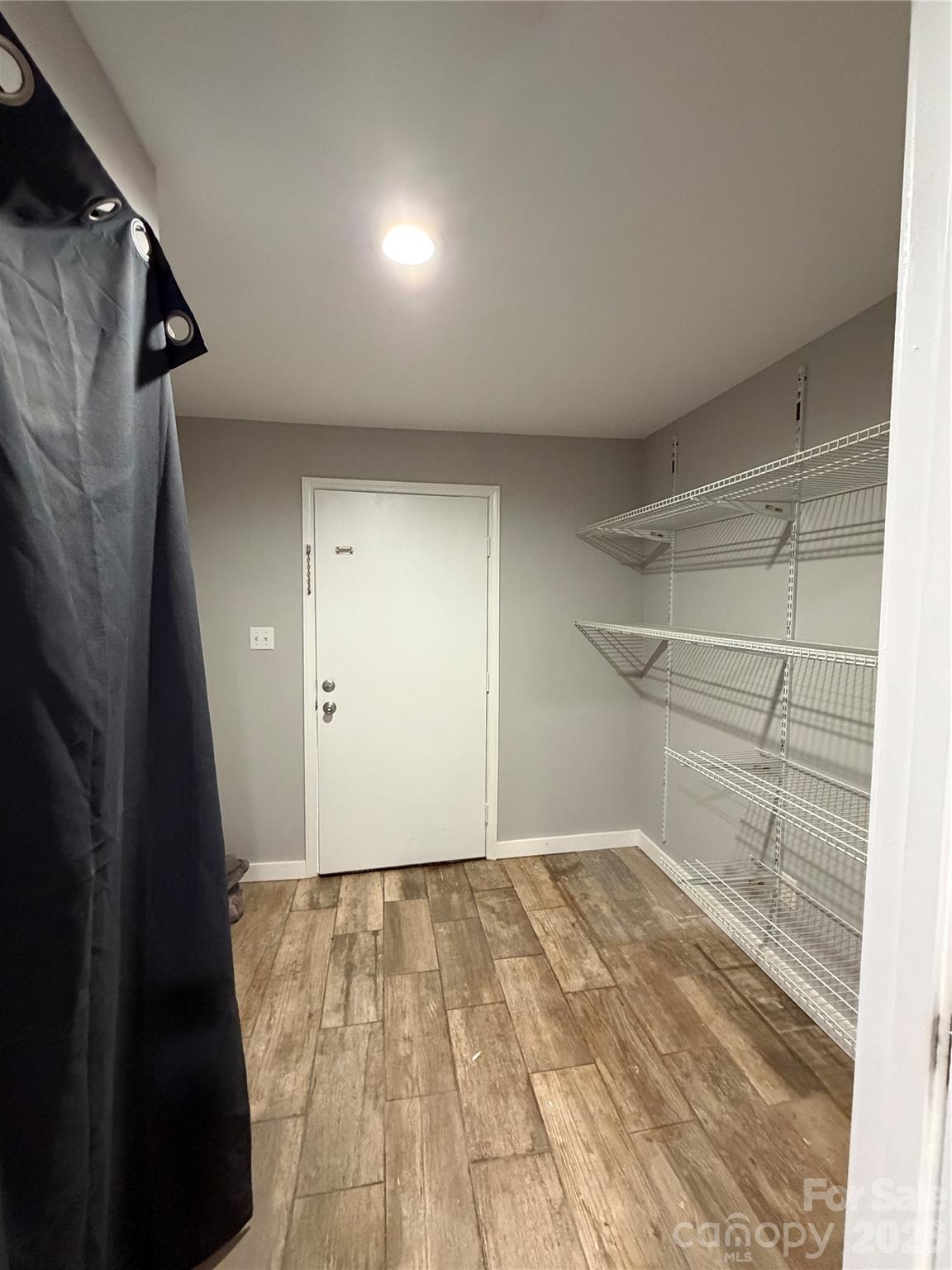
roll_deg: -0.2
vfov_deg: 102.1
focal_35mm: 14
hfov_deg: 85.7
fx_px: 513
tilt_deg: -4.6
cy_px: 635
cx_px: 476
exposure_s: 1/60
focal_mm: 2.22
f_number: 2.2
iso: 640
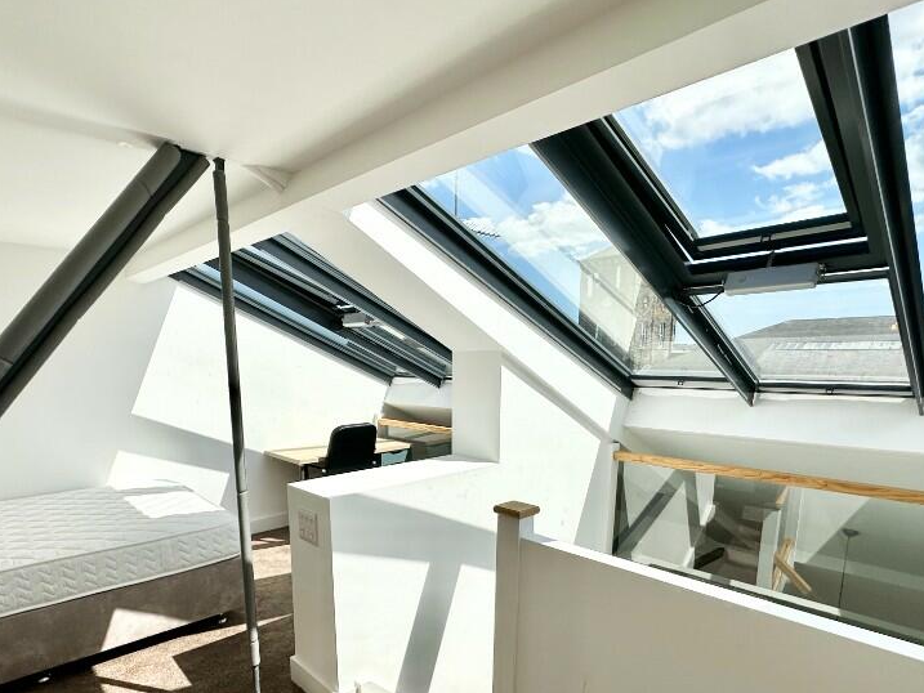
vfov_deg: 64.7
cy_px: 448
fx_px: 534
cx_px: 405
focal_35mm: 20
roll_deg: +0.0
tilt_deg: -10.9
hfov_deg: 81.4
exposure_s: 1/3610
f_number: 2.2
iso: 50
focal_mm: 2.22
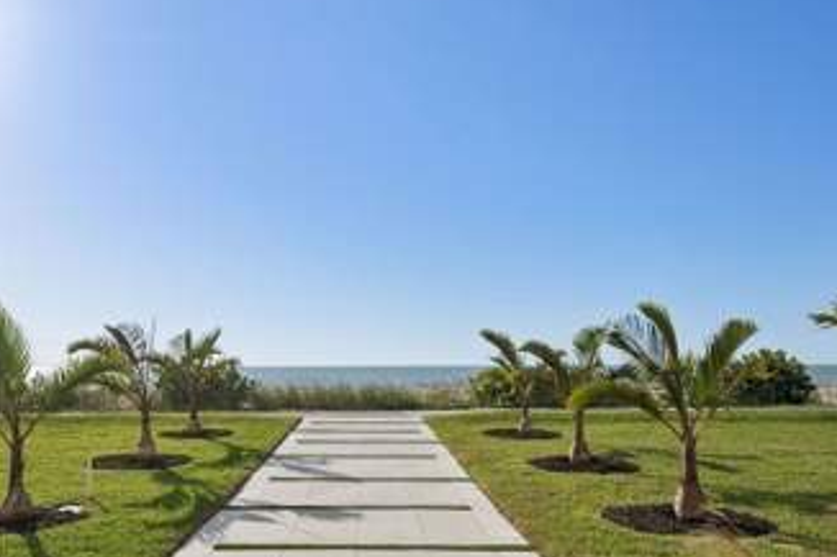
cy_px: 370
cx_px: 367
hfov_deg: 63.9
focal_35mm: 29
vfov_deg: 44.7
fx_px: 668
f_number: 14
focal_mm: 19.5
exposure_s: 1/800
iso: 200
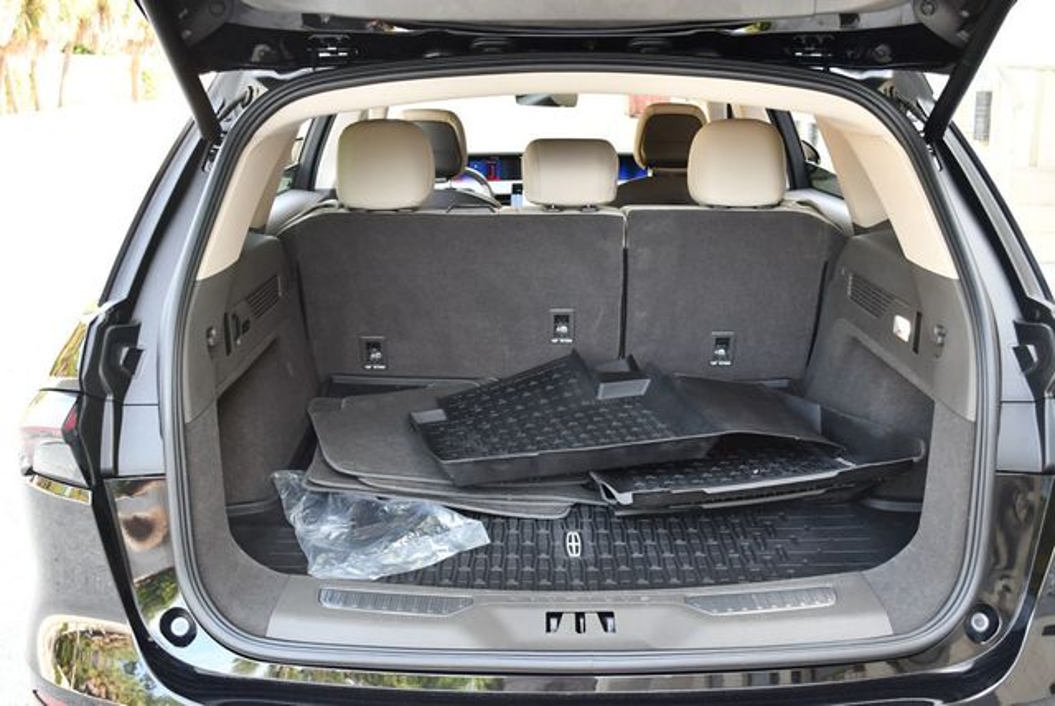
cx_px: 528
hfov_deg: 53.1
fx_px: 1056
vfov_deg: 36.9
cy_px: 353
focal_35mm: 36
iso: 640
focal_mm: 18
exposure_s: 1/250
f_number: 3.5
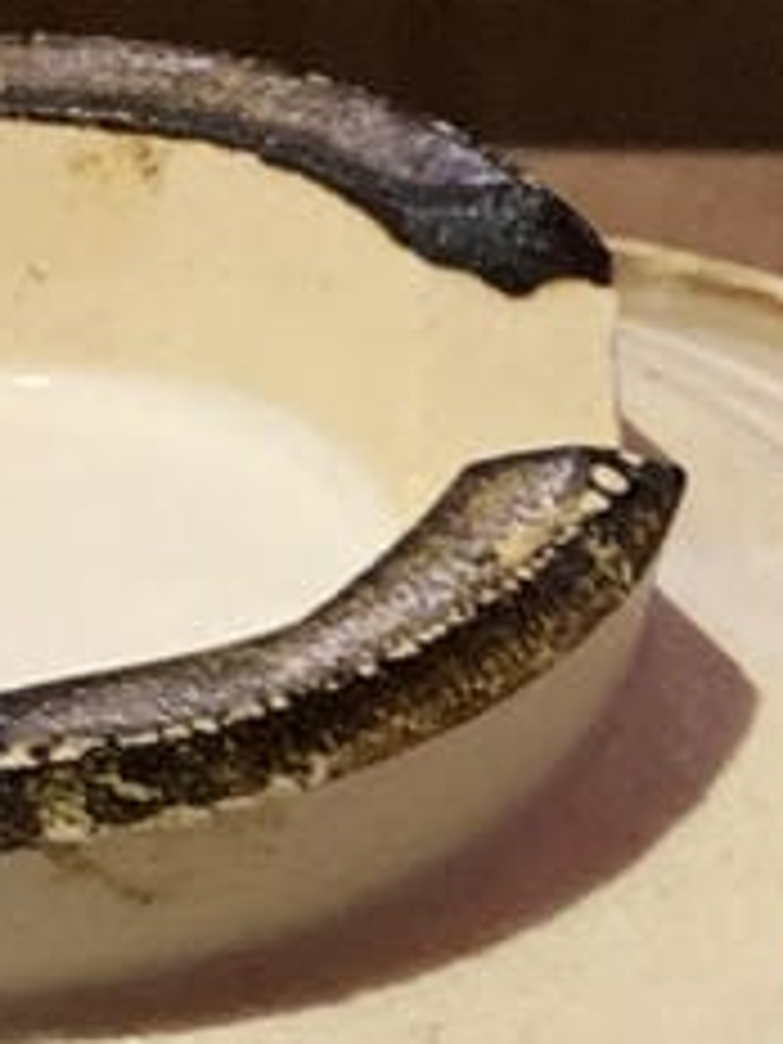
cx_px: 806
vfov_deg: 10.5
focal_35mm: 179
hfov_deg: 8.2
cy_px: 1768
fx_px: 5399
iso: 250
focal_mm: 4.25
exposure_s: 1/60
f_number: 1.8
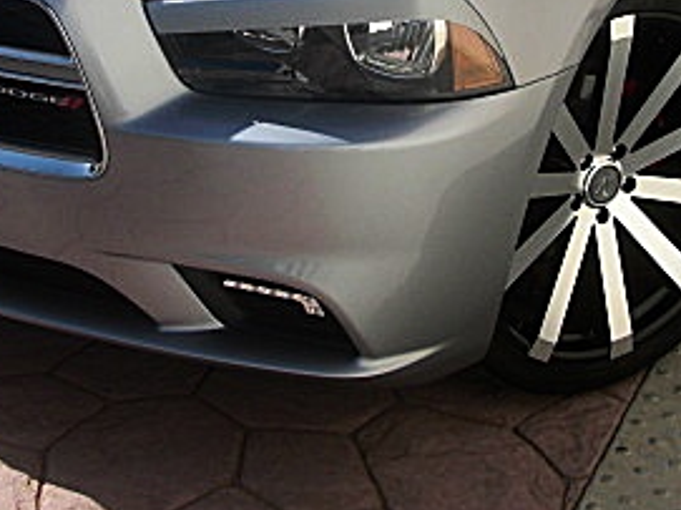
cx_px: 364
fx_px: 1671
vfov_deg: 17.1
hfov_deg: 23.0
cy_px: 33
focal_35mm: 85
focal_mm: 6.3
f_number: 2.8
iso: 50
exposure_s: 1/800
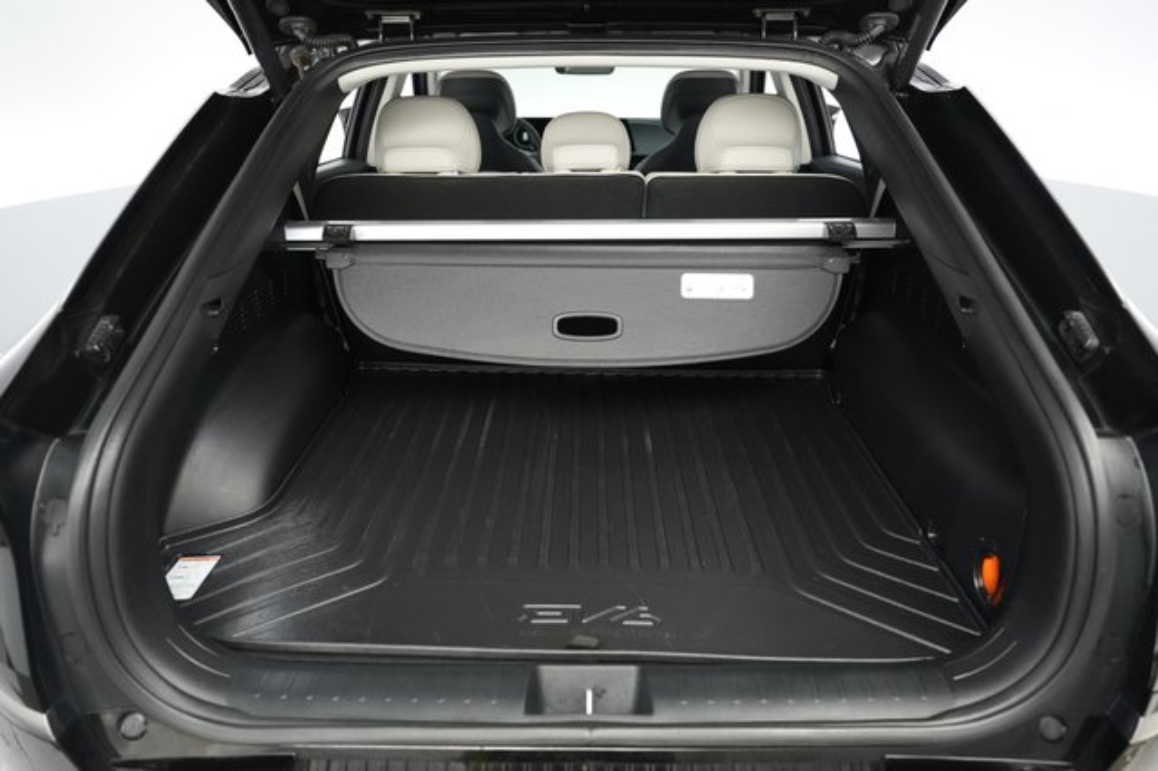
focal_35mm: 24
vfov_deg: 53.1
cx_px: 579
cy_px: 386
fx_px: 772
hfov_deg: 73.8
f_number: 2.8
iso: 6400
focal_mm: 24
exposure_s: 1/160
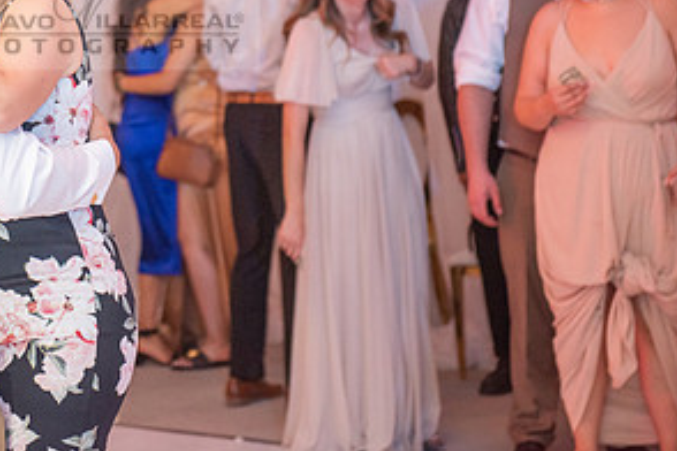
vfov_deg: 9.9
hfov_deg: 14.7
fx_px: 2595
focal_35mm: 138
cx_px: 64
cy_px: 15
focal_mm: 70
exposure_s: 1/160
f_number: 2.8
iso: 1000
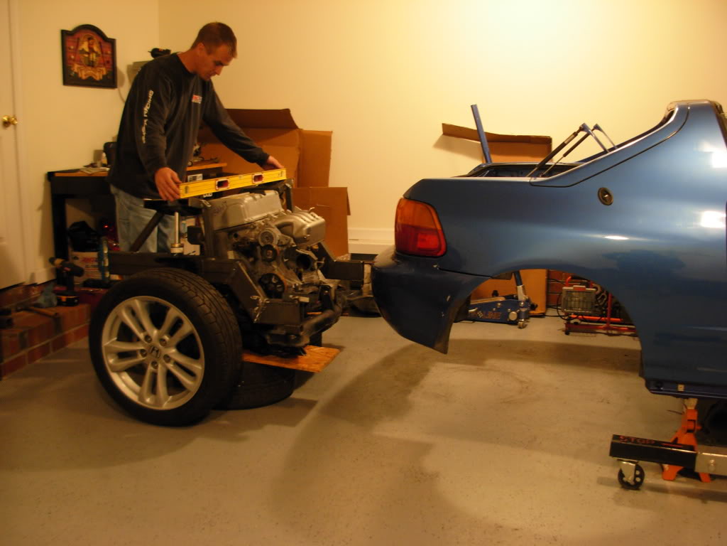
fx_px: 798
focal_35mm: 38
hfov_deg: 49.0
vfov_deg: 37.7
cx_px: 364
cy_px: 273
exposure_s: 1/2
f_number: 2.9
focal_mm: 6.3
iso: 200
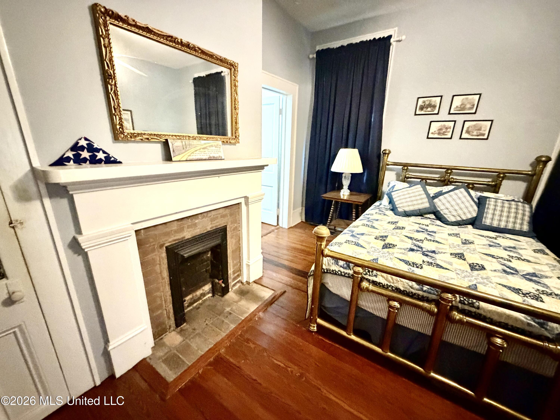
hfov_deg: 102.1
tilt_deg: -16.8
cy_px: 210
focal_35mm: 14
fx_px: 226
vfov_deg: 85.7
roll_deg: -0.6
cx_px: 280
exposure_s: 1/40
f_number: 2.2
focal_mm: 2.22
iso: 1250
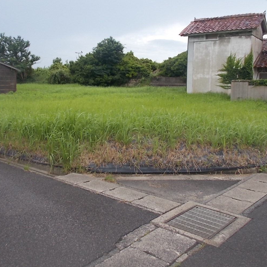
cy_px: 111
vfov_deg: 44.8
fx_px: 323
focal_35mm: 37
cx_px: 100
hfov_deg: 44.6
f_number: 3.2
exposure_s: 1/250
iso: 80
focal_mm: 4.6
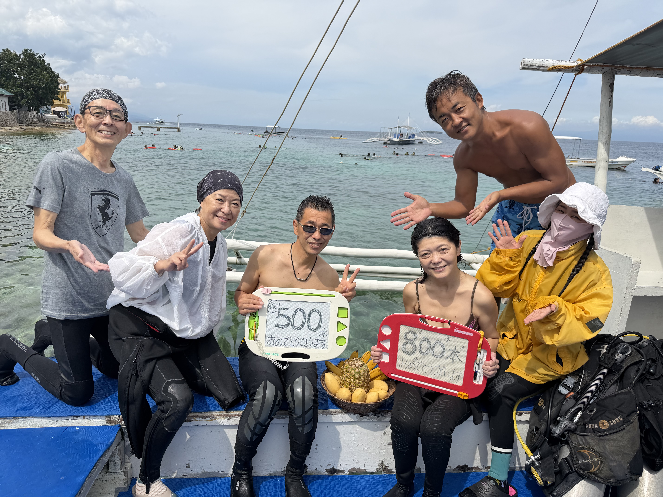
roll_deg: -2.6
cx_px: 332
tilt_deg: -15.8
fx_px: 460
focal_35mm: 24
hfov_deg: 71.6
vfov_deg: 56.8
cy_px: 248
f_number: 1.78
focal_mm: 6.76
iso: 80
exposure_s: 1/6173
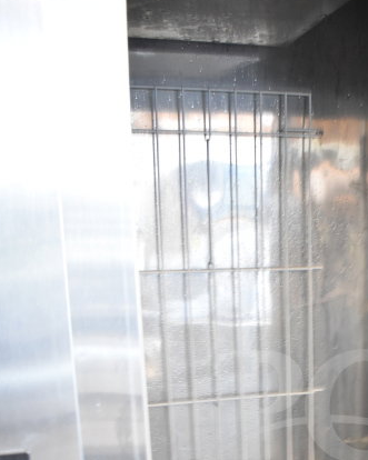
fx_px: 763
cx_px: 331
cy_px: 438
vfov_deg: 31.5
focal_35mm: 56
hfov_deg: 26.2
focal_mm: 18
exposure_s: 1/30
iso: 2000
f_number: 3.5
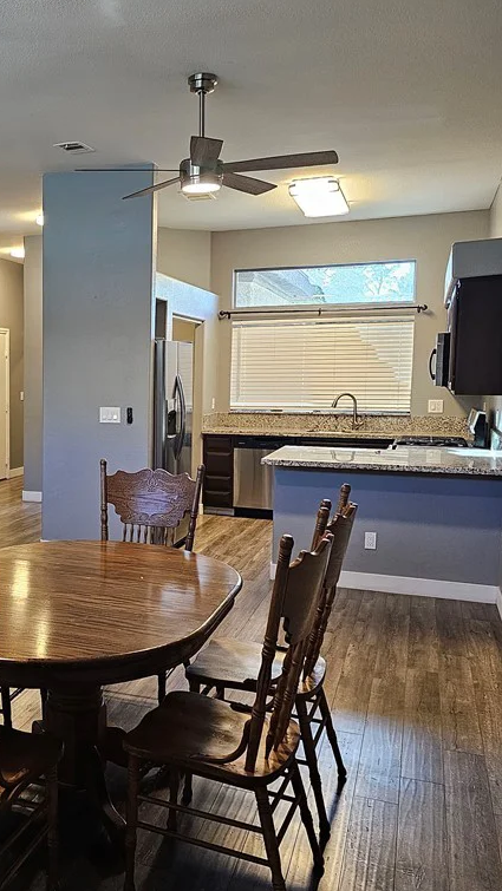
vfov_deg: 58.0
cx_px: 67
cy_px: 443
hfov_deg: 33.2
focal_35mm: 34
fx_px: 804
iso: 400
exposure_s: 1/120
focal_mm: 6.3
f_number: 1.7
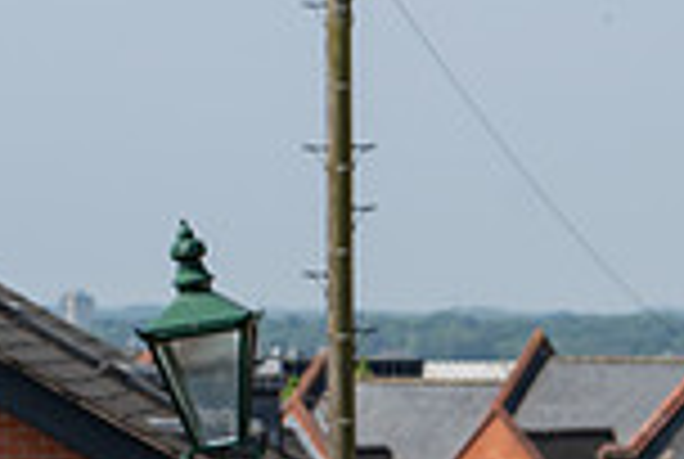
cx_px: 927
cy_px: 794
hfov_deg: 7.3
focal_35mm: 278
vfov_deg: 4.9
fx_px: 5292
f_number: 5
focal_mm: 73
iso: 200
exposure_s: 1/1250
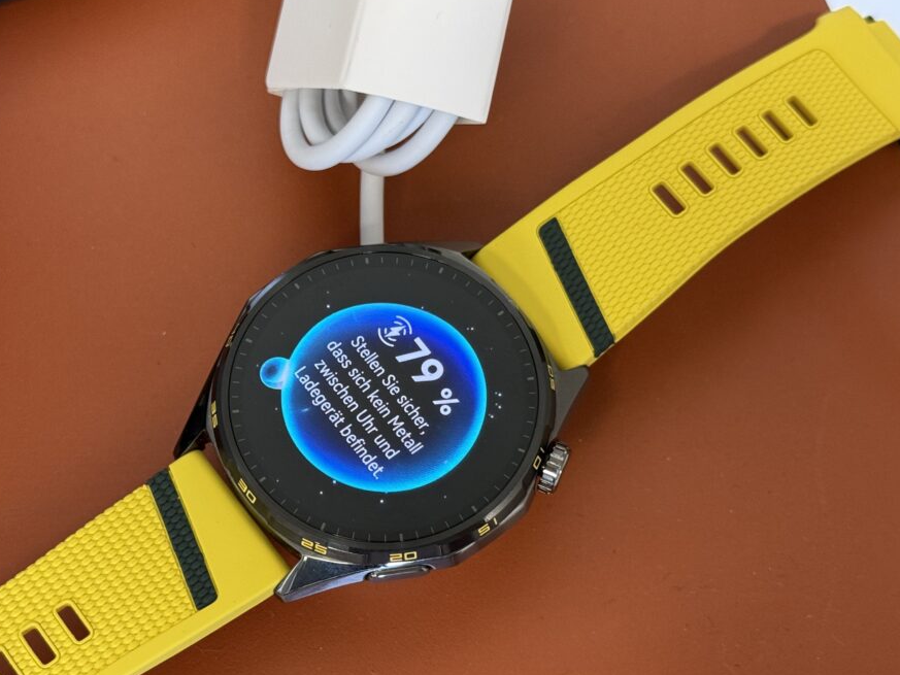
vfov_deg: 22.2
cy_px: 400
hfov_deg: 29.4
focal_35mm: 66
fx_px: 1716
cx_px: 389
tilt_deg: -68.2
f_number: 1.78
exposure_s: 1/50
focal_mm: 6.76
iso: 160
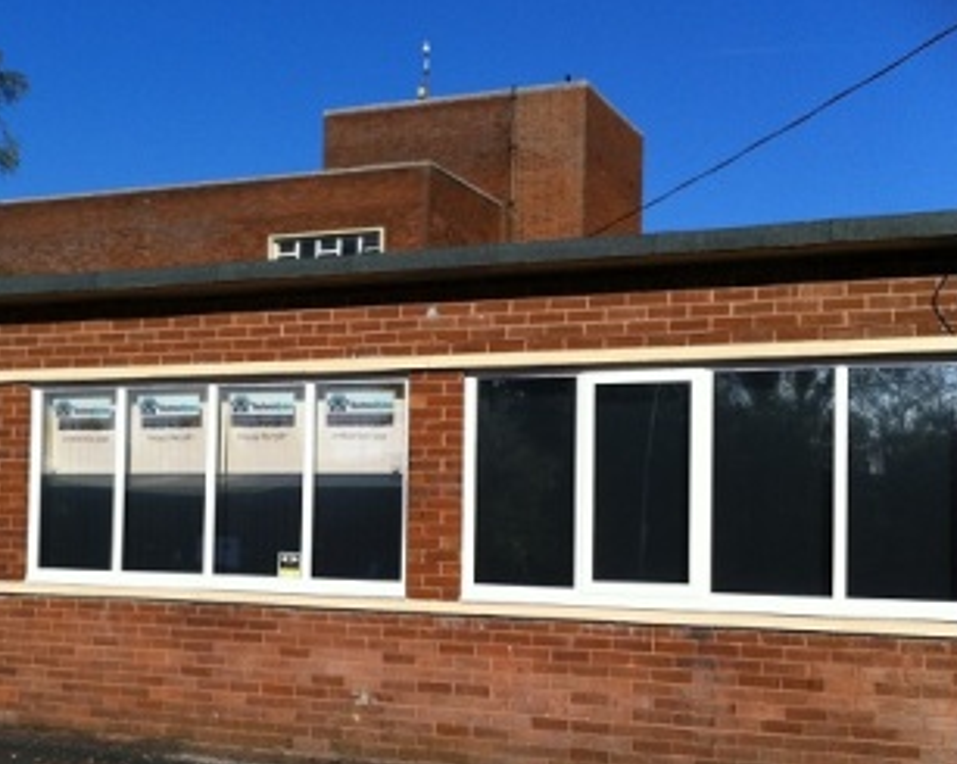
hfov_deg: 32.6
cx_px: 281
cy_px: 466
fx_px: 1613
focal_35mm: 57
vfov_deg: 26.6
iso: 80
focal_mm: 3.85
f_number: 2.8
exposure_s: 1/1588
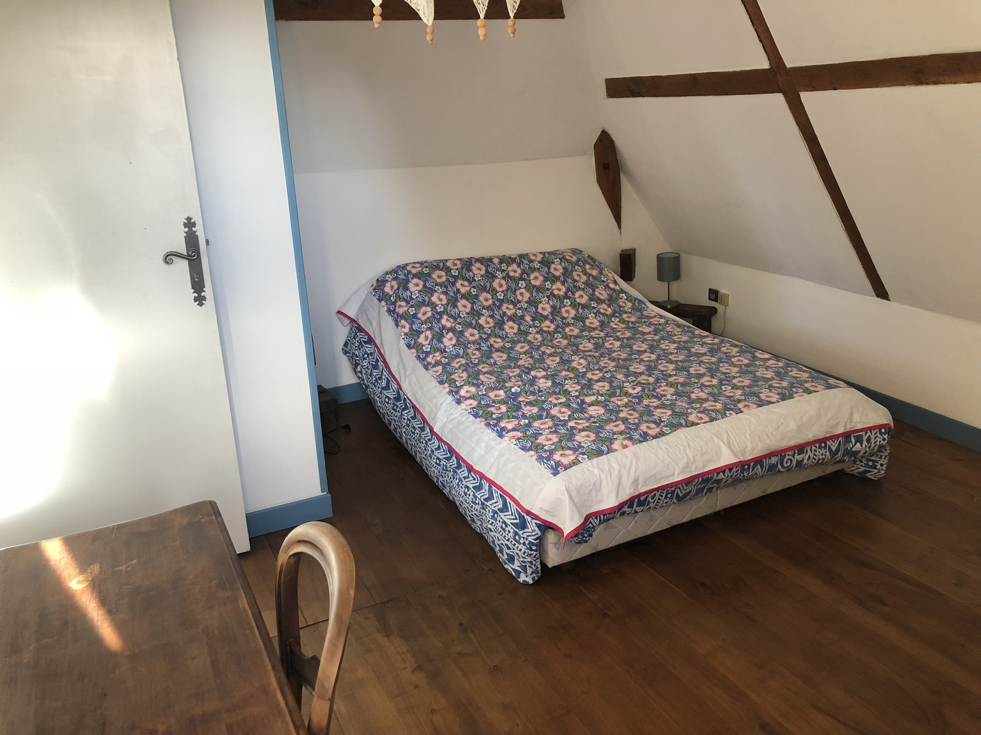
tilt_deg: -17.2
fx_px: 794
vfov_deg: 49.7
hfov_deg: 63.4
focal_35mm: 28
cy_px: 368
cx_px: 490
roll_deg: +3.2
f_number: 1.8
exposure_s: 1/30
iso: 32
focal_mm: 4
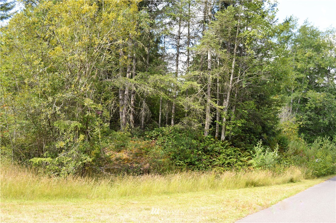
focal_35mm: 36
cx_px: 168
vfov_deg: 36.8
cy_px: 112
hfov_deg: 53.2
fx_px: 336
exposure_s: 1/125
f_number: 5.6
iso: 140
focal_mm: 24
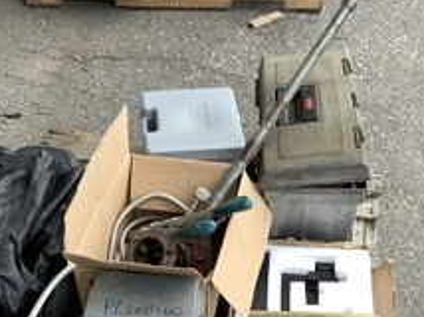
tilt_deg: -47.0
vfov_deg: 24.4
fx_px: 710
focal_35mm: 58
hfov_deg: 33.1
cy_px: 287
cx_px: 166
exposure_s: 1/220
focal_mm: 3.3
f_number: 2.4
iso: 25
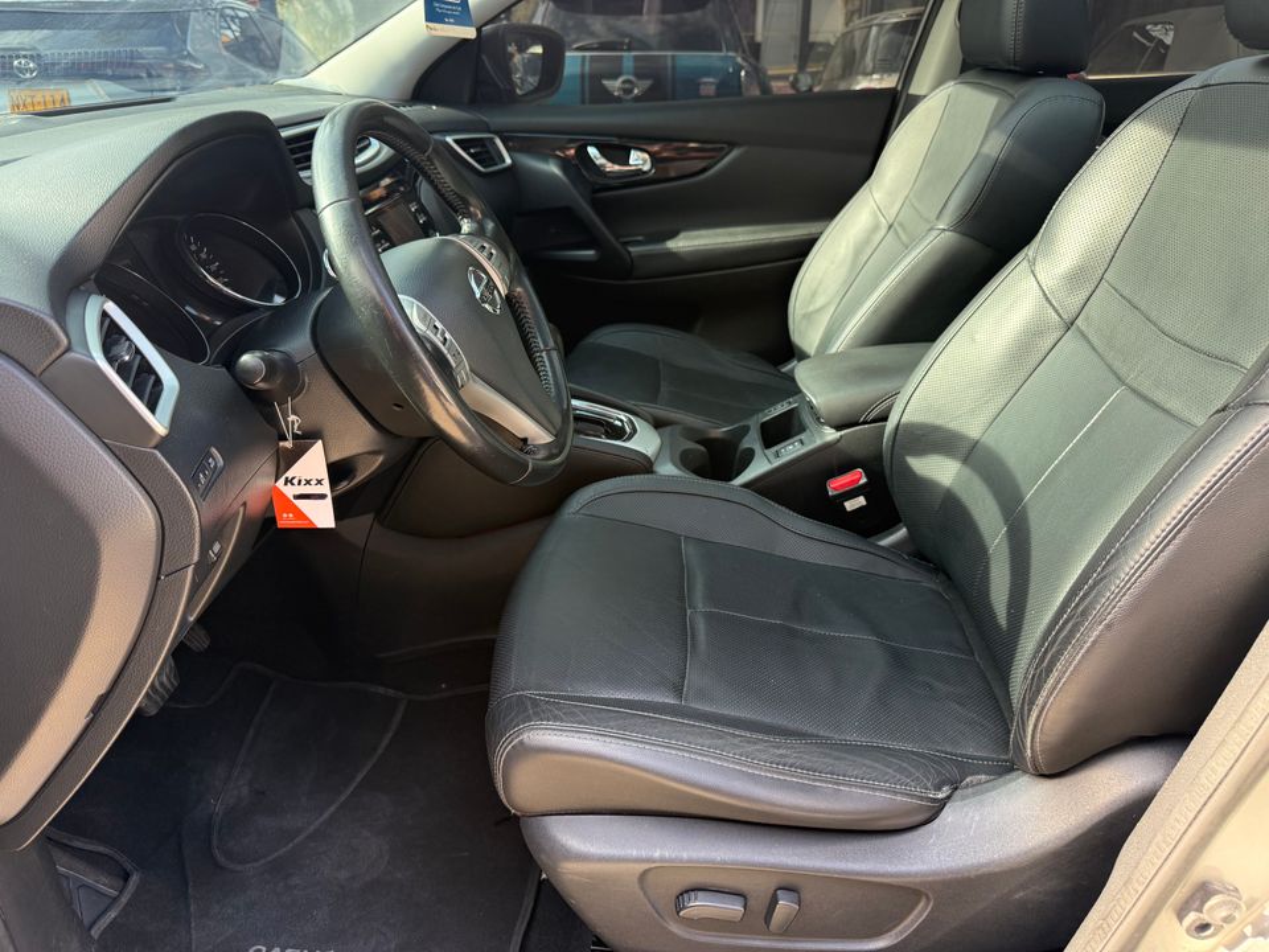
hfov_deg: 71.6
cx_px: 634
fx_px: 880
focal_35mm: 24
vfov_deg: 56.8
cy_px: 476
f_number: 1.78
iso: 125
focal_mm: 6.76
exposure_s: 1/126
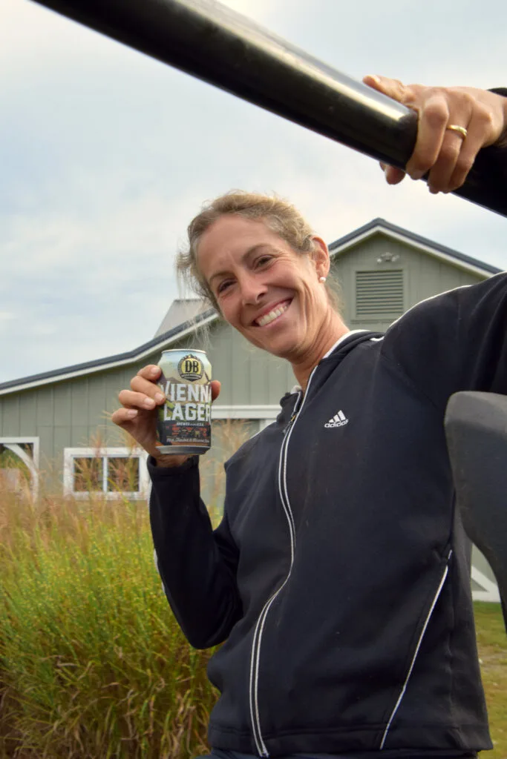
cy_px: 380
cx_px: 254
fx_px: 919
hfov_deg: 30.9
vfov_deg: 45.0
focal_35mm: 44
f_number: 8
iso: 400
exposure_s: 1/250
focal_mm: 29
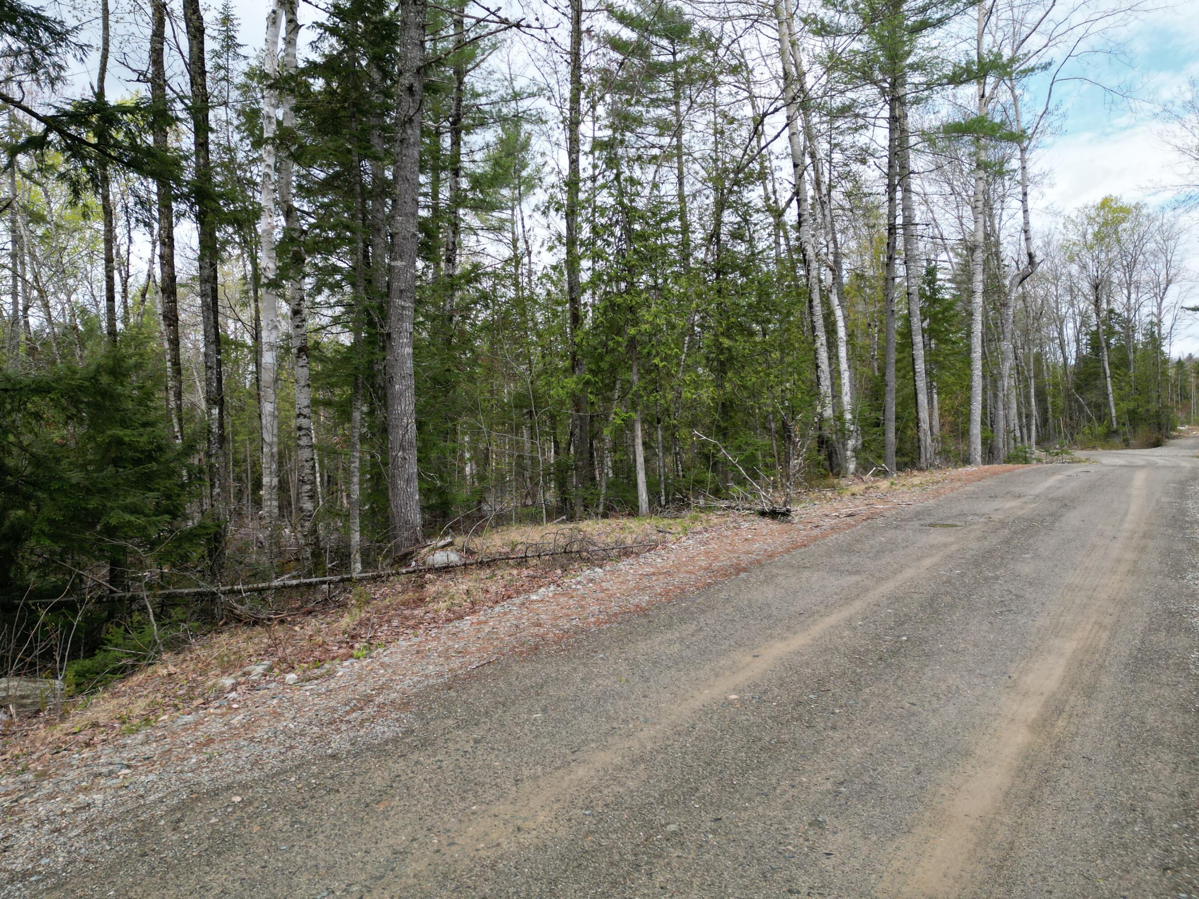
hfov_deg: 65.2
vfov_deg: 51.3
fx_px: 935
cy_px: 418
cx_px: 546
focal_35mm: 27
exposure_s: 1/2000
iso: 200
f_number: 1.7
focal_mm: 6.72
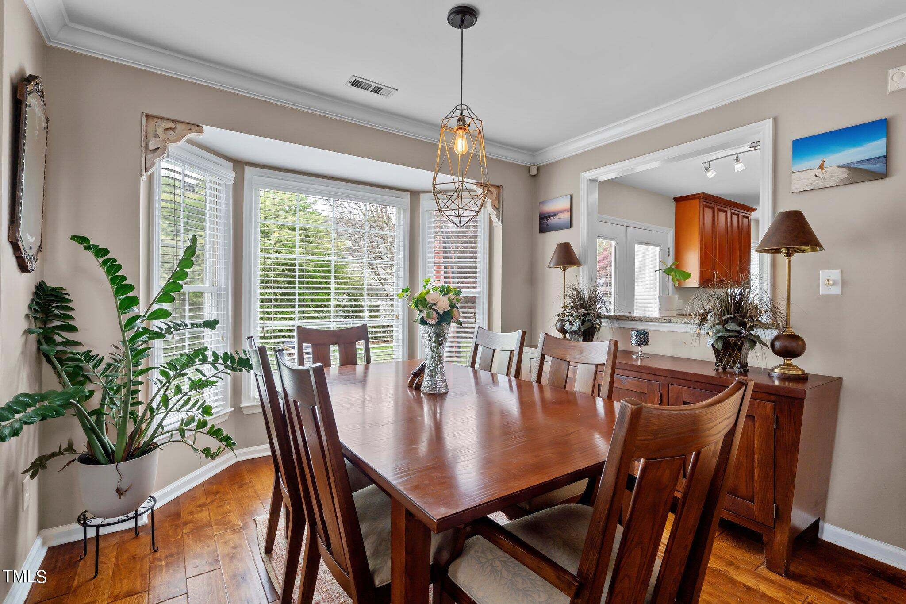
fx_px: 403
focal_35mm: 16
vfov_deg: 73.7
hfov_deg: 96.7
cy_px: 302
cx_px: 453
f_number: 8
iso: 400
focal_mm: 16
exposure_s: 1/6
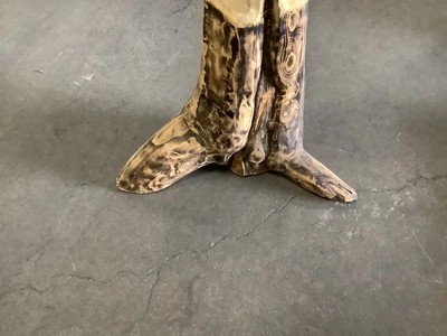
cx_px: 224
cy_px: 168
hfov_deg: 58.4
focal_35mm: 31
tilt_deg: -52.8
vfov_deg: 45.4
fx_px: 400
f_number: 2.4
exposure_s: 1/40
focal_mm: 3.3
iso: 400
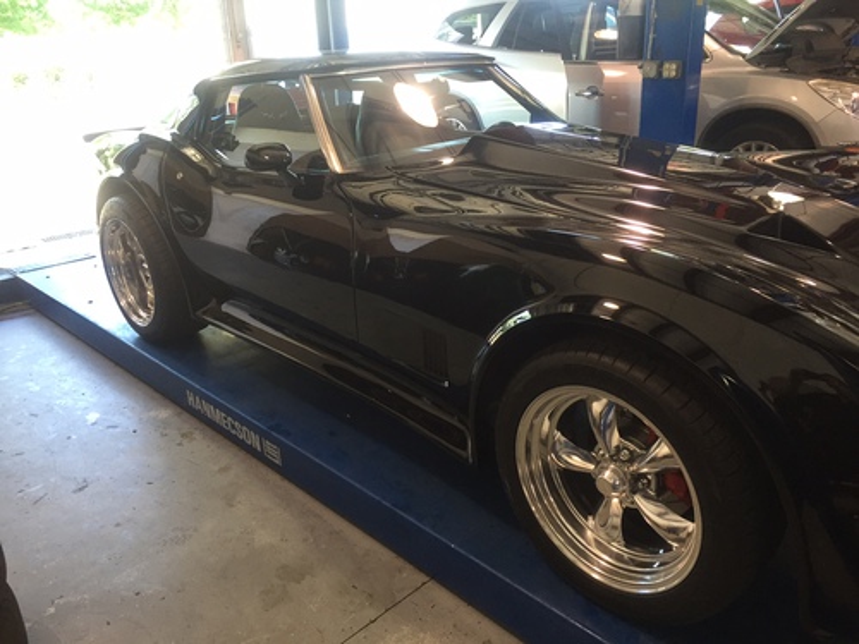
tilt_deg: -21.9
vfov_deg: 48.2
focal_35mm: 29
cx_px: 430
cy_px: 322
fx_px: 720
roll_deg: +2.0
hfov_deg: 61.7
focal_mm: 4.15
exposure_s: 1/30
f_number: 2.2
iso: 50
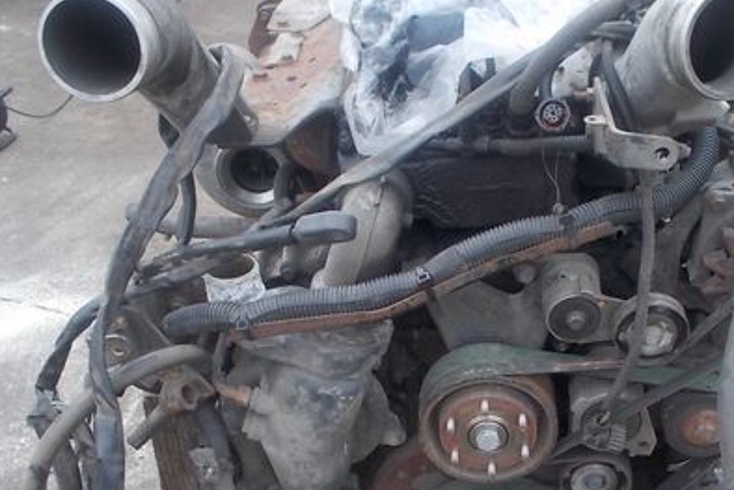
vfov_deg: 27.2
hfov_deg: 40.0
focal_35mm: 49
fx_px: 999
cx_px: 468
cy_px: 367
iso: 80
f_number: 3.3
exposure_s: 1/125
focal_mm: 4.1
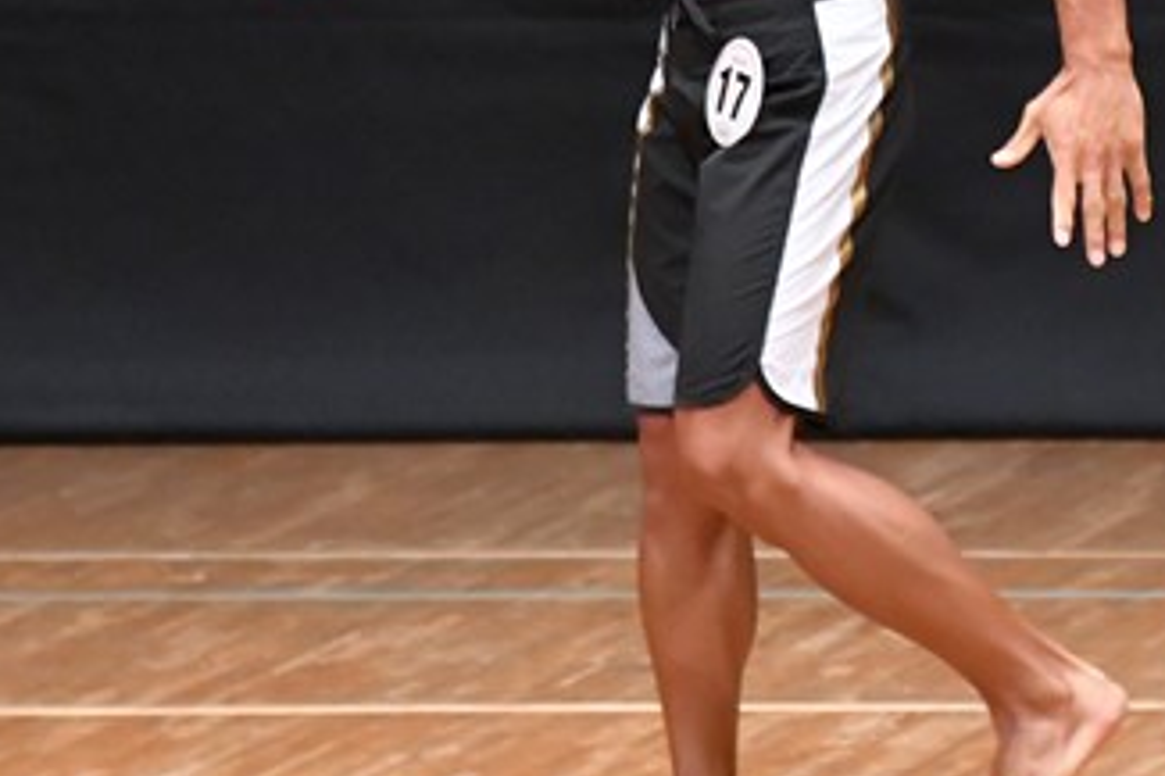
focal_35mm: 820
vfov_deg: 1.7
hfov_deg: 2.5
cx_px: 1174
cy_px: -25
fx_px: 26522
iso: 8000
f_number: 5.6
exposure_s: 1/400
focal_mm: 230
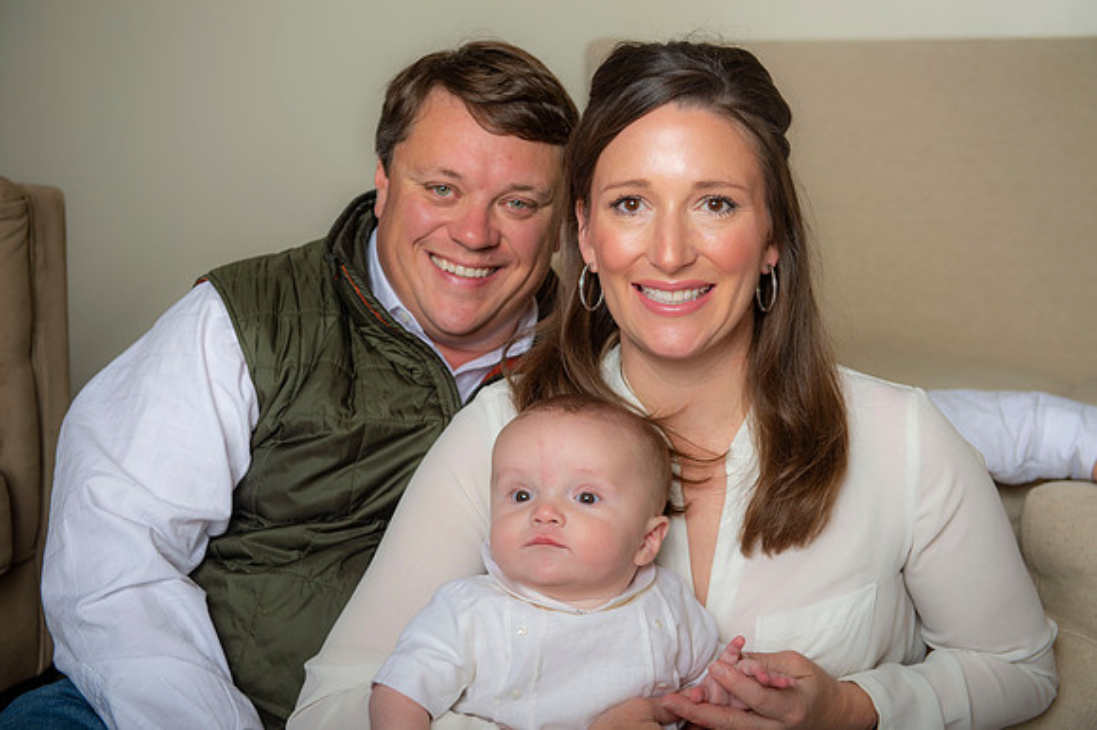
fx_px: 1766
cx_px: 548
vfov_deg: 23.4
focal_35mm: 58
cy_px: 365
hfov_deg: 34.5
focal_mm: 58
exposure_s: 1/200
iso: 200
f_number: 4.5
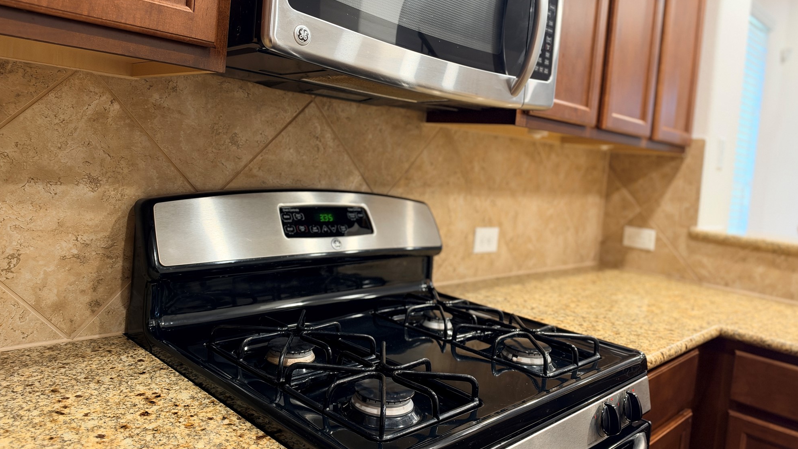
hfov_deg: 69.8
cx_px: 390
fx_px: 571
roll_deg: -4.8
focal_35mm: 27
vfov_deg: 42.7
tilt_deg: -1.6
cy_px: 182
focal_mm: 6.93
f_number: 1.8
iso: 250
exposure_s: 1/60
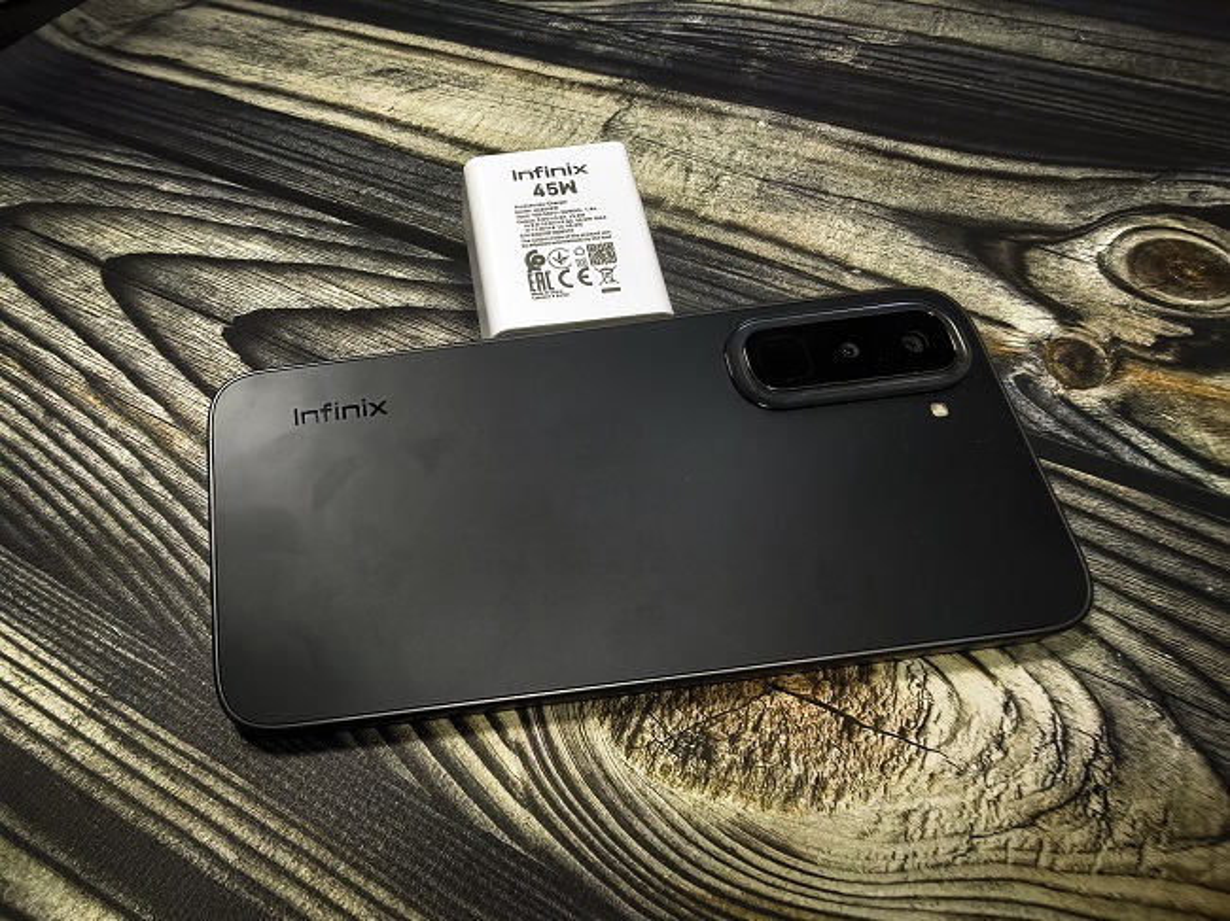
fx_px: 852
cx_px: 615
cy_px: 460
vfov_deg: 56.8
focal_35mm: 24
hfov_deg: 71.6
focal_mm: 1.95
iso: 400
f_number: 2.2
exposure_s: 1/33.3
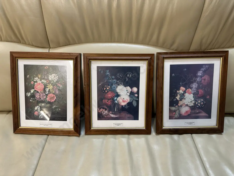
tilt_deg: -46.4
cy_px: 88
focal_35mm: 24
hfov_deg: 71.6
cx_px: 117
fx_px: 162
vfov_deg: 56.8
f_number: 1.78
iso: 125
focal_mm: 6.86
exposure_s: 1/50
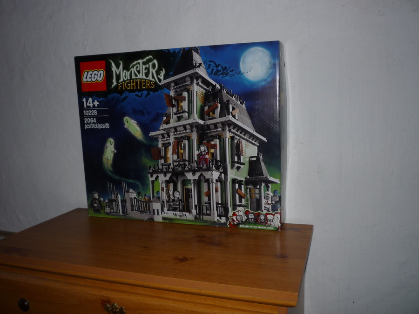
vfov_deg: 44.2
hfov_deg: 56.8
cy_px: 157
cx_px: 210
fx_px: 387
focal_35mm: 32
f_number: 3.3
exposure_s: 1/30
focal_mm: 5.2
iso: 100
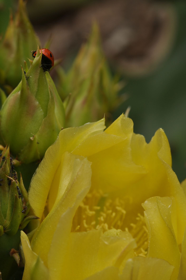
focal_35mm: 158
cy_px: 140
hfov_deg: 8.7
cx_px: 93
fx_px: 1224
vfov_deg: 13.1
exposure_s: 1/160
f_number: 8
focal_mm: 105
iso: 200
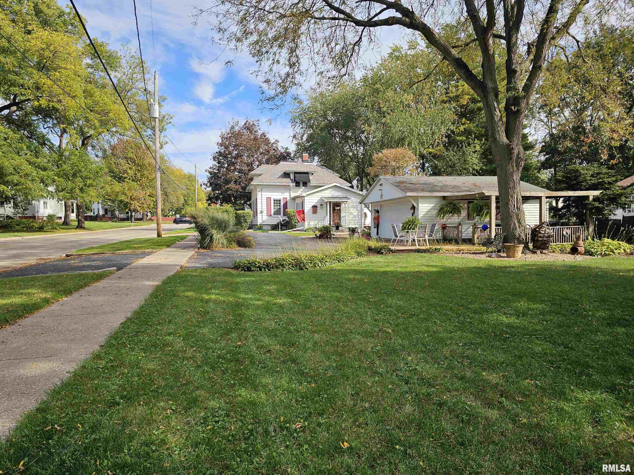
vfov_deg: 58.9
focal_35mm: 23
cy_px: 238
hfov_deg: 73.9
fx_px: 421
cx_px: 317
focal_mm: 6.3
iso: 10
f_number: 1.7
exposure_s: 1/458
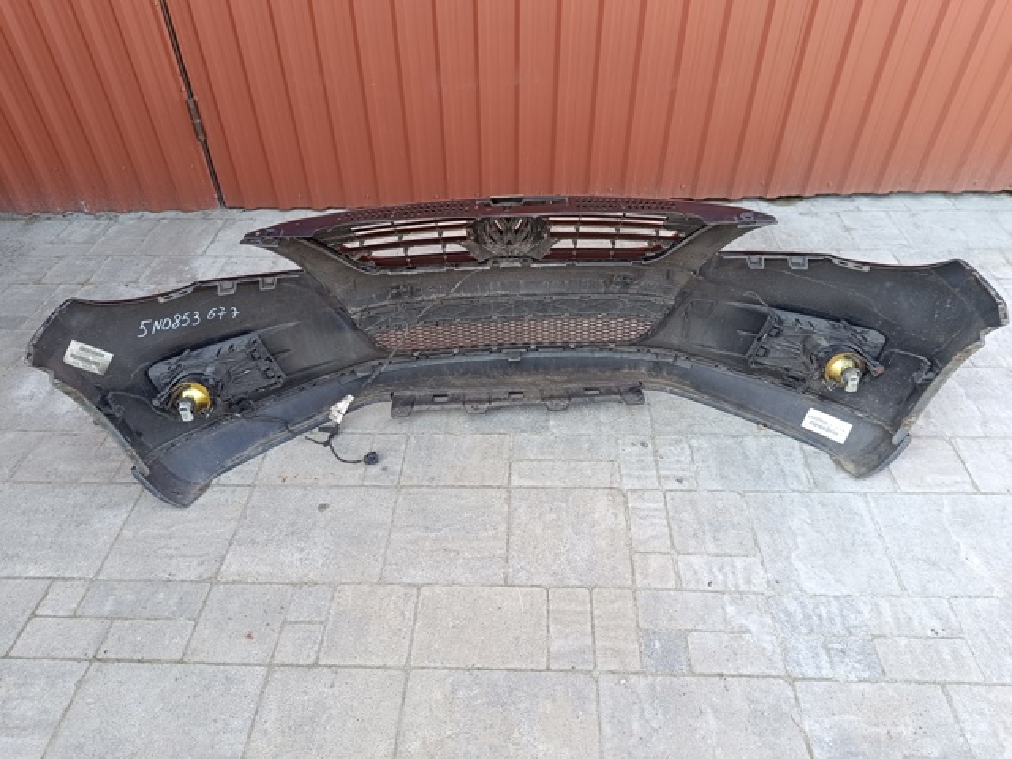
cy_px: 380
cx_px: 506
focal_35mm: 24
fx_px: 702
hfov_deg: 71.6
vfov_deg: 56.8
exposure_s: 1/102
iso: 62
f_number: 1.88
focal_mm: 5.59
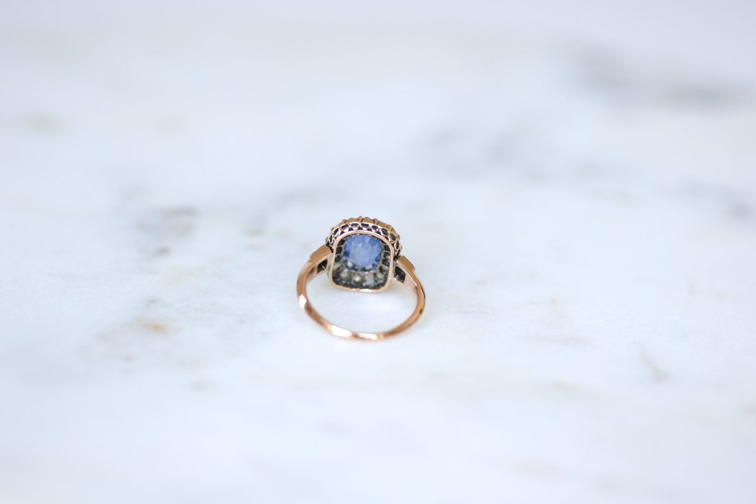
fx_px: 2205
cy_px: 252
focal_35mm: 105
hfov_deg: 19.5
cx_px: 378
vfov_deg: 13.0
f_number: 2.8
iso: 200
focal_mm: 70
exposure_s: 1/125
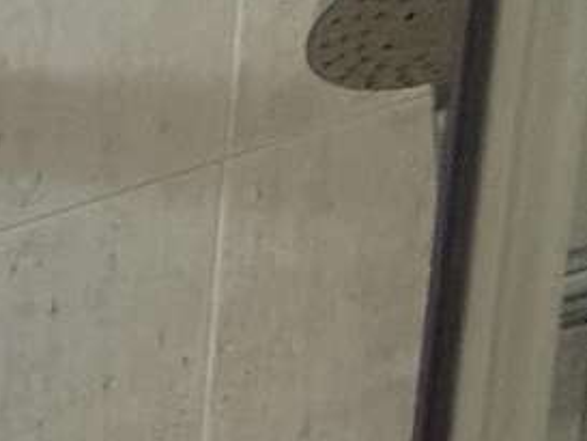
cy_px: 1120
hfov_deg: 12.9
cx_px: -1019
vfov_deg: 13.1
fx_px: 1306
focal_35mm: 77
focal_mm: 2.22
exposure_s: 1/100
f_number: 2.2
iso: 200
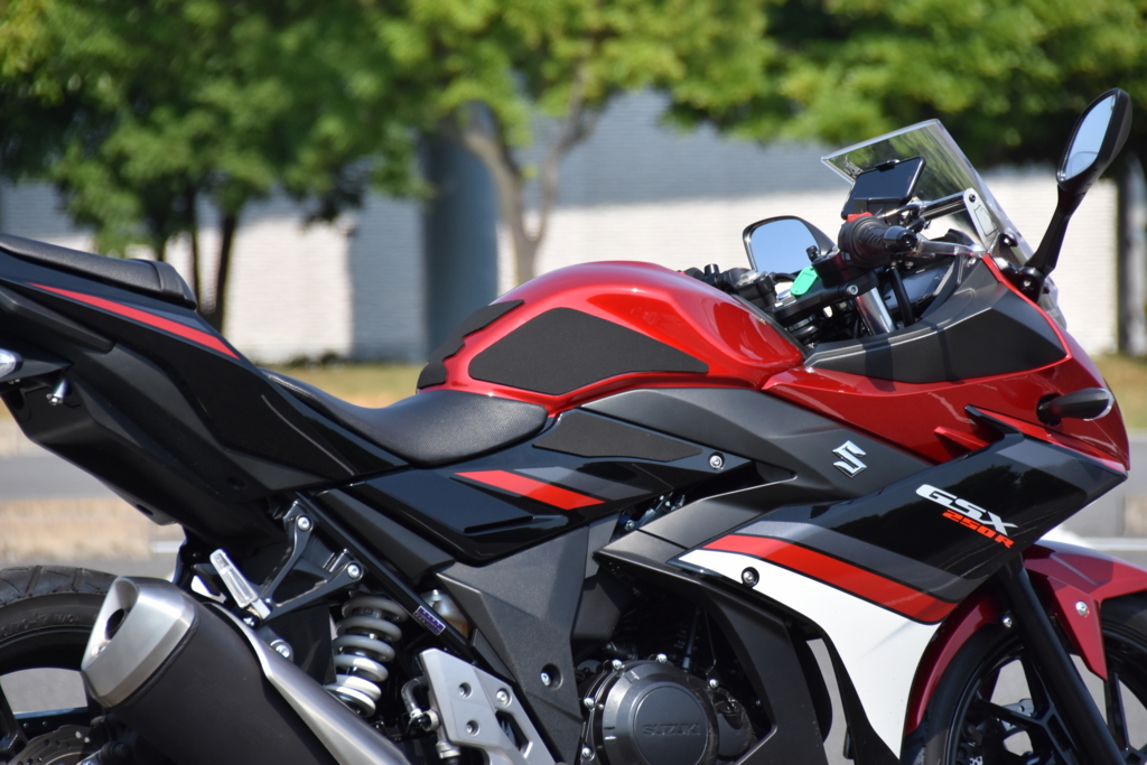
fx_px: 11949
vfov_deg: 3.7
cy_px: 382
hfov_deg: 5.5
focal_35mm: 375
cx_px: 574
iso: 560
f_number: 8
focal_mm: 250
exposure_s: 1/1000
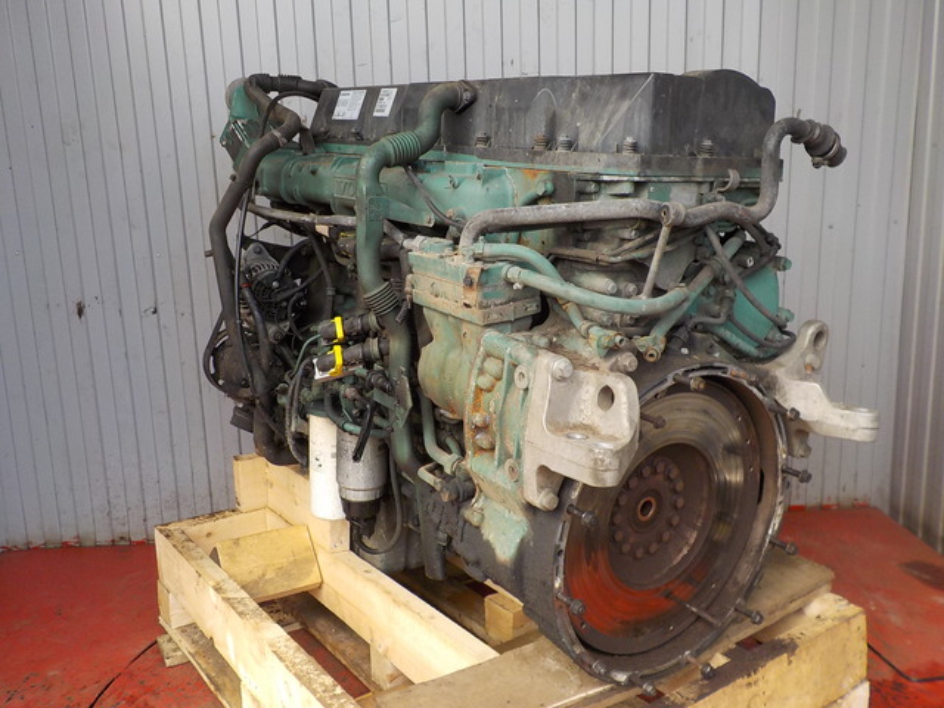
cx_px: 472
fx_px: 818
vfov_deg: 46.8
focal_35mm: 30
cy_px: 354
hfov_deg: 60.0
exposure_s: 1/250
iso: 160
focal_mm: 4.1
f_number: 3.3
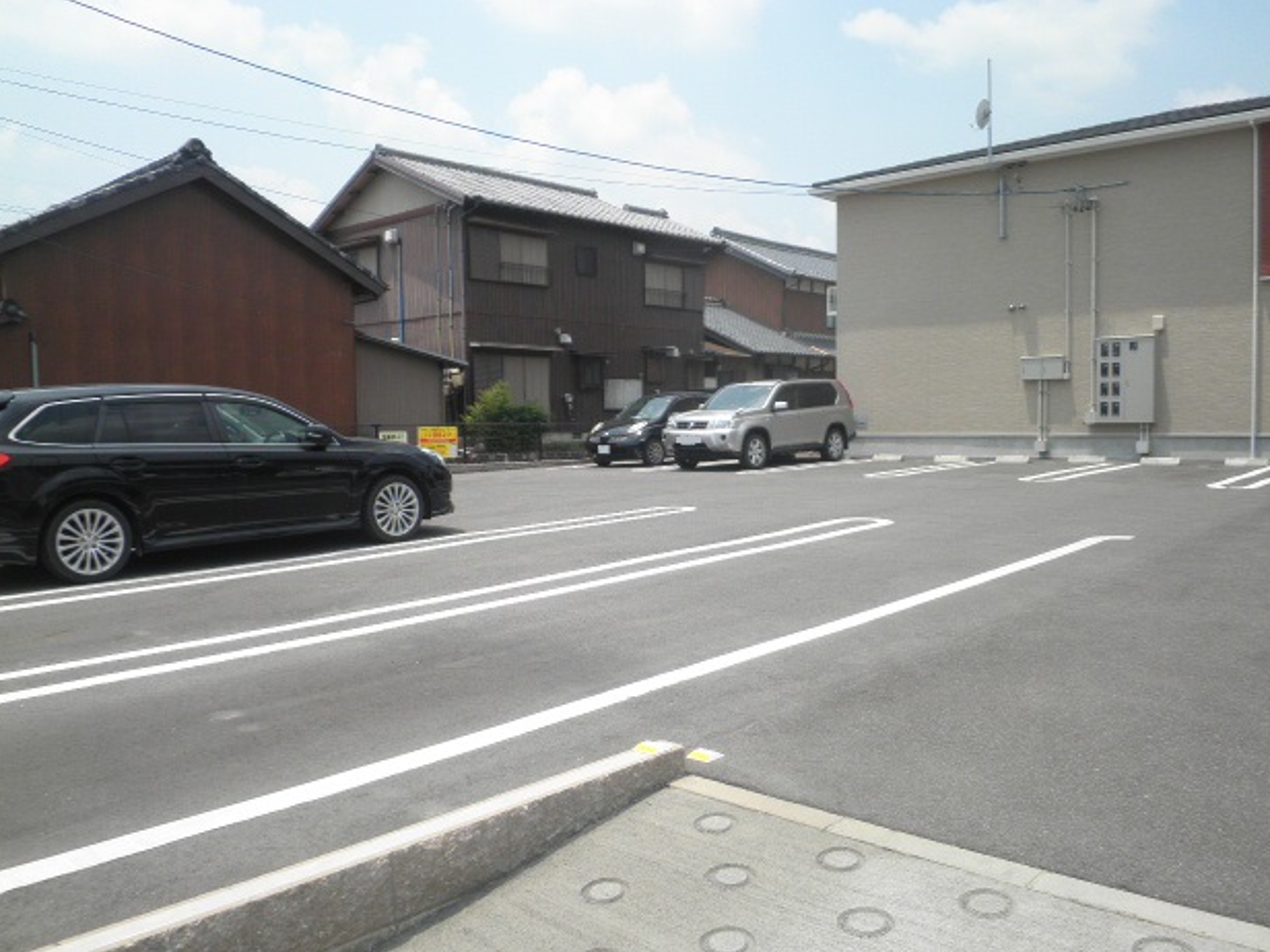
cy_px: 492
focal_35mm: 27
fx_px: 991
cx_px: 635
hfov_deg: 65.3
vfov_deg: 51.3
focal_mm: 4.7
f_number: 7.9
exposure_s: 1/125
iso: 64
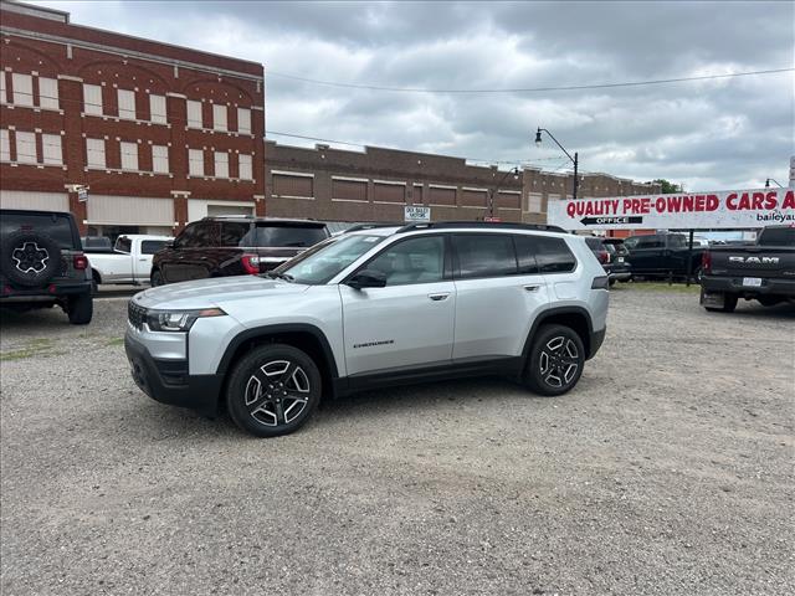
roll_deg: +2.7
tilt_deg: -2.5
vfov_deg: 53.1
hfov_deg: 67.3
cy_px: 298
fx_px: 597
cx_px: 398
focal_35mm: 26
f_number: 1.5
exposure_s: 1/3571
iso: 50
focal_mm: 5.7
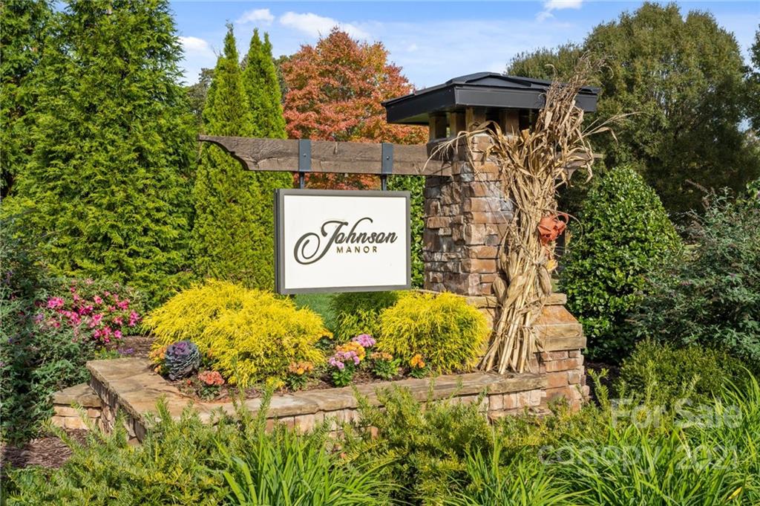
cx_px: 380
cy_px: 253
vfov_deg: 33.3
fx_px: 844
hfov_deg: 48.5
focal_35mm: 40
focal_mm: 40
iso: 100
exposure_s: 1/100
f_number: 9
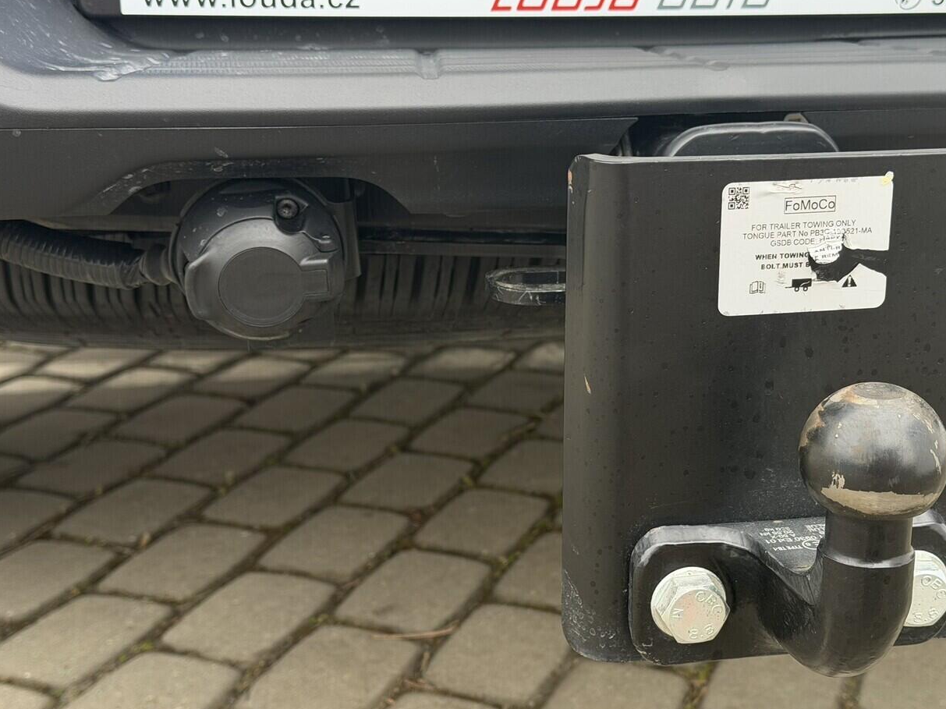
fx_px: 1557
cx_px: 546
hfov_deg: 33.7
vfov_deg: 25.6
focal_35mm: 57
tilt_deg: -17.7
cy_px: 387
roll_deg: -1.4
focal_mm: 6.76
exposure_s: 1/361
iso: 64
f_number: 1.78
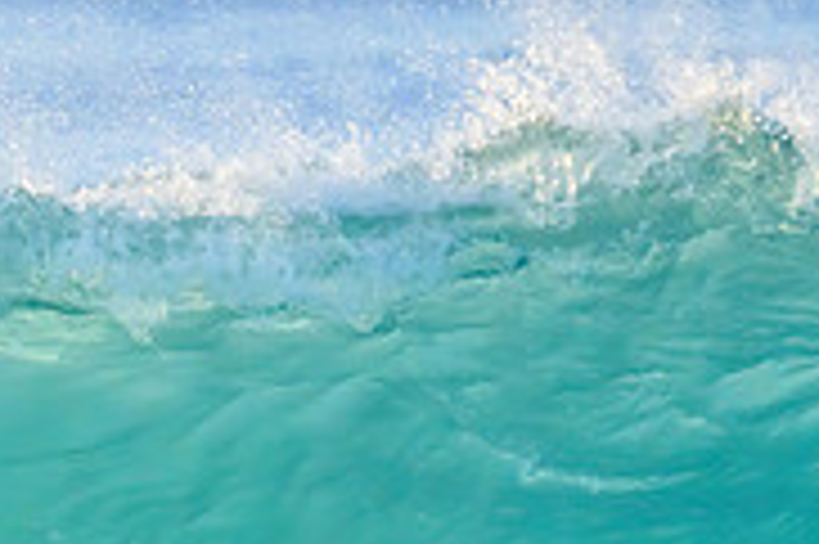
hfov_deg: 0.8
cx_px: 491
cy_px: 647
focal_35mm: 2614
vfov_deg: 0.5
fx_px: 59414
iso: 2000
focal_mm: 640
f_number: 11
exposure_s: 1/1600
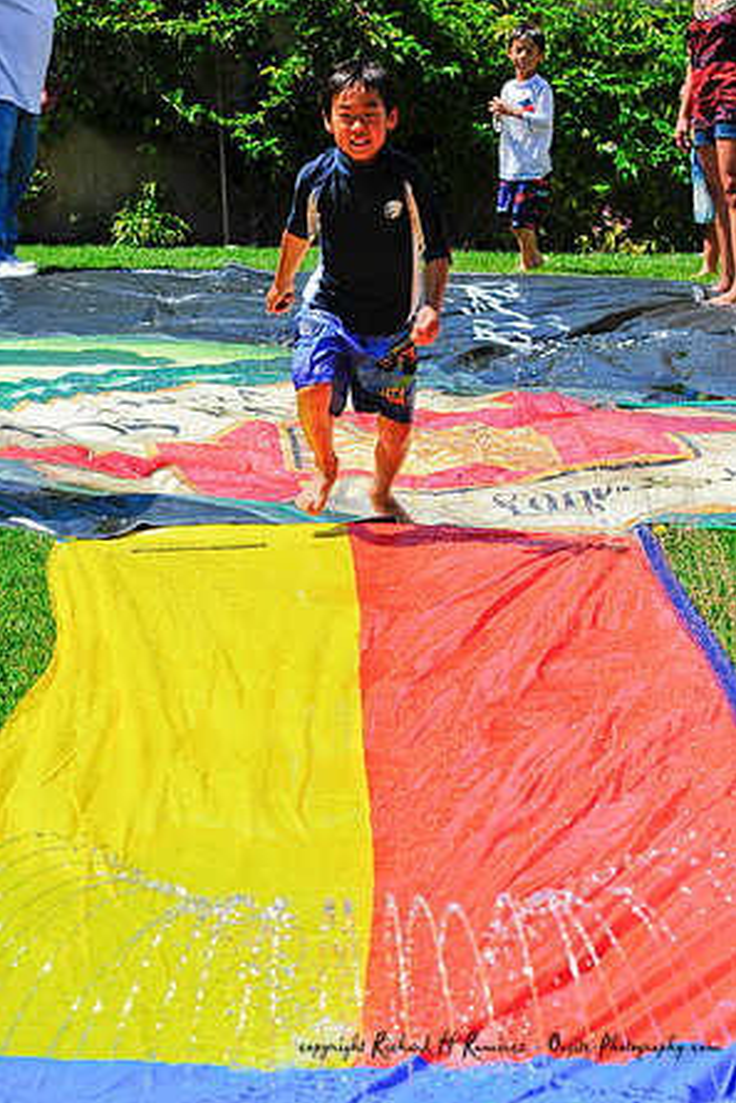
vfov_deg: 19.3
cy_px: 553
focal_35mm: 106
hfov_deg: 12.9
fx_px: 3248
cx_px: 368
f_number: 7.1
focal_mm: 70
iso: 200
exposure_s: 1/800
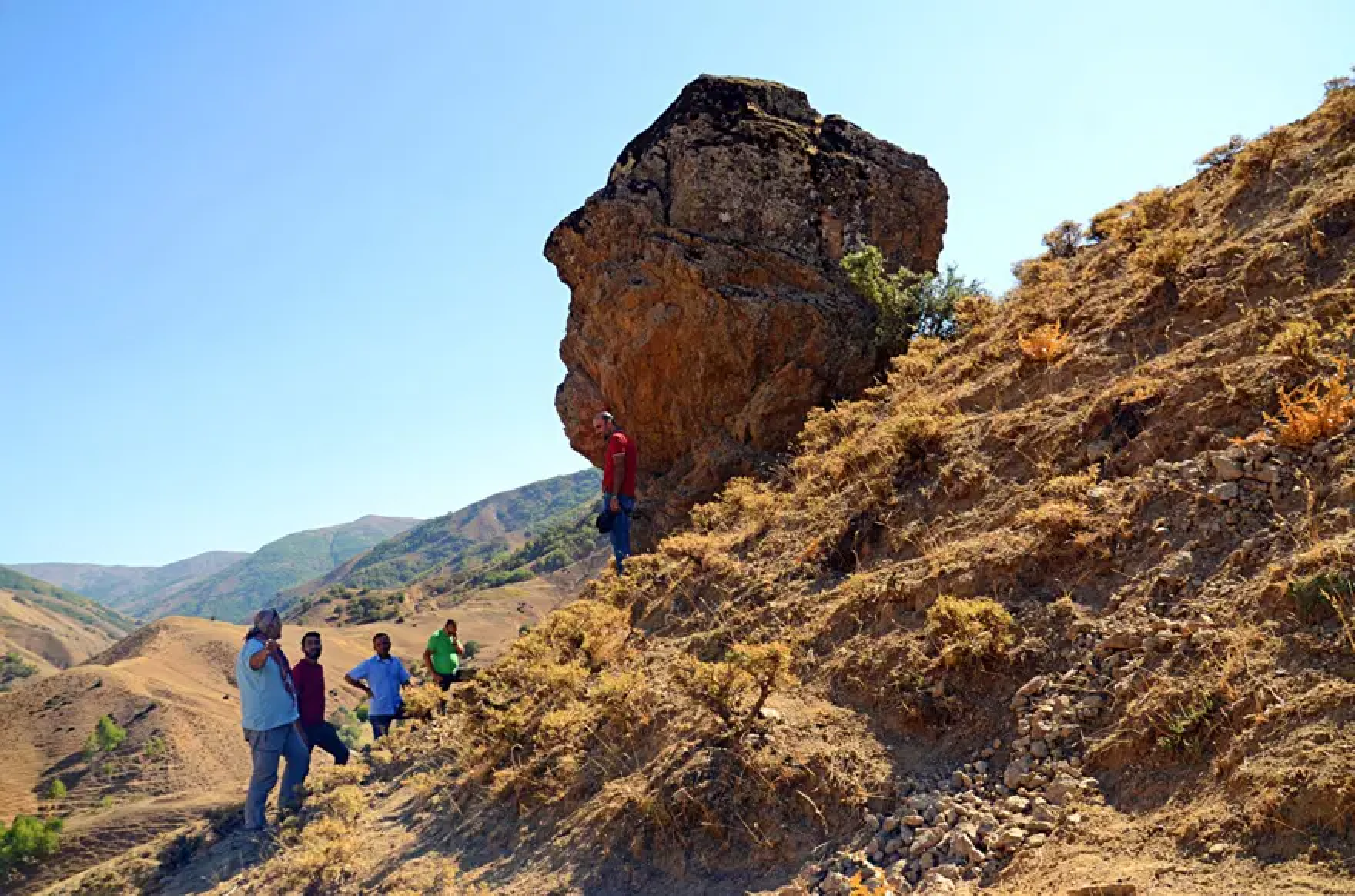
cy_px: 448
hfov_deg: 67.5
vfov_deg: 47.7
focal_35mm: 27
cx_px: 678
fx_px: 1014
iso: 100
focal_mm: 18
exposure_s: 1/250
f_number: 5.6
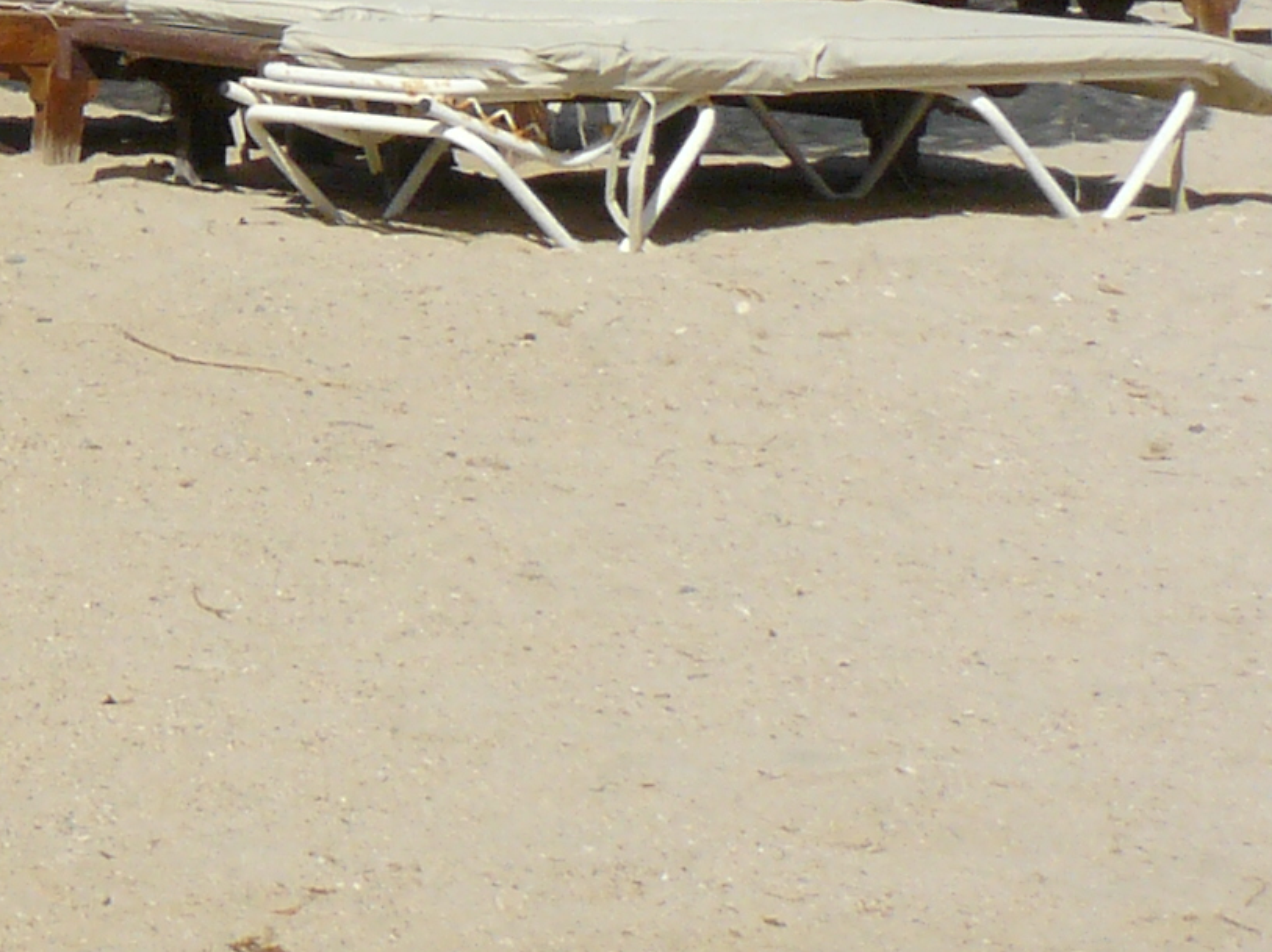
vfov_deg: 9.1
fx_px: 5693
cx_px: -1103
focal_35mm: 155
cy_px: -791
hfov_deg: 11.7
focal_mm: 6.8
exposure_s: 1/400
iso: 100
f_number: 7.1
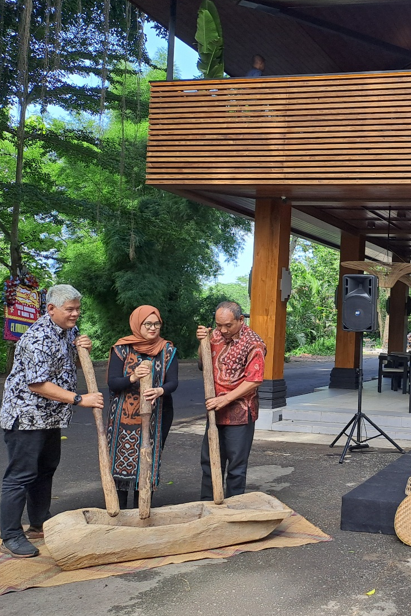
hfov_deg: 31.6
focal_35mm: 38
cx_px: 438
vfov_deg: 50.7
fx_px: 651
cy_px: 303
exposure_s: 1/357
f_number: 1.8
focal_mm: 4.65
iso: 32
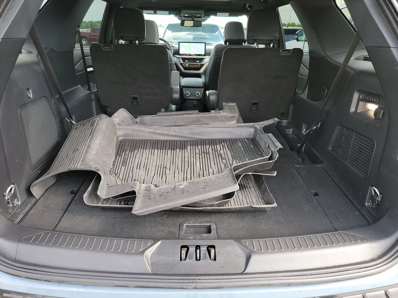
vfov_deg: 56.8
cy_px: 149
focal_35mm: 24
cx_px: 199
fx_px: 276
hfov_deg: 71.6
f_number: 1.8
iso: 75
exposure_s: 1/59
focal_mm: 6.7
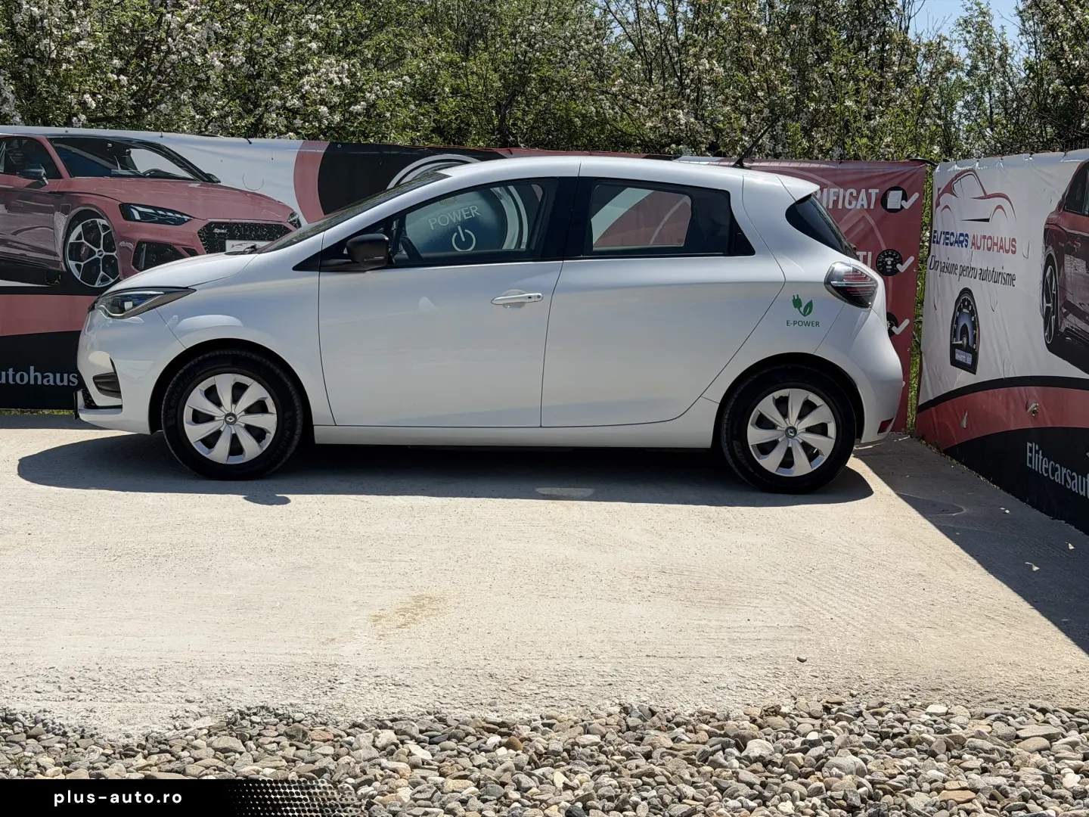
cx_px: 544
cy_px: 408
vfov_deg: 30.3
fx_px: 1510
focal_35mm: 48
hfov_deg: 39.7
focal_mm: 6.76
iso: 64
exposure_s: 1/7874
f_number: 1.78
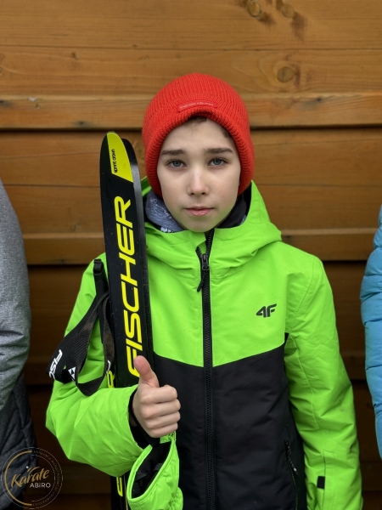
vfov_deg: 39.7
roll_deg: +1.6
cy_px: 255
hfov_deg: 30.3
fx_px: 706
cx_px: 191
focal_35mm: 48
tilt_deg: -16.9
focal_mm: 6.86
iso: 50
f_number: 1.78
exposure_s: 1/123
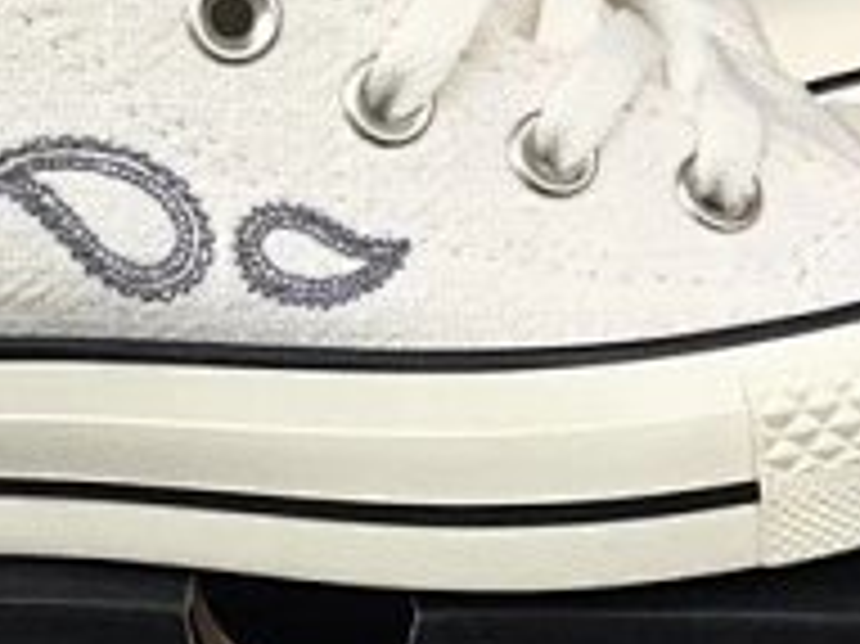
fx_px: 2582
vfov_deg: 14.2
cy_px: 342
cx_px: 284
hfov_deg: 18.9
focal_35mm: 104
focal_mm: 3.3
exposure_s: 1/156
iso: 25
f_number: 2.4
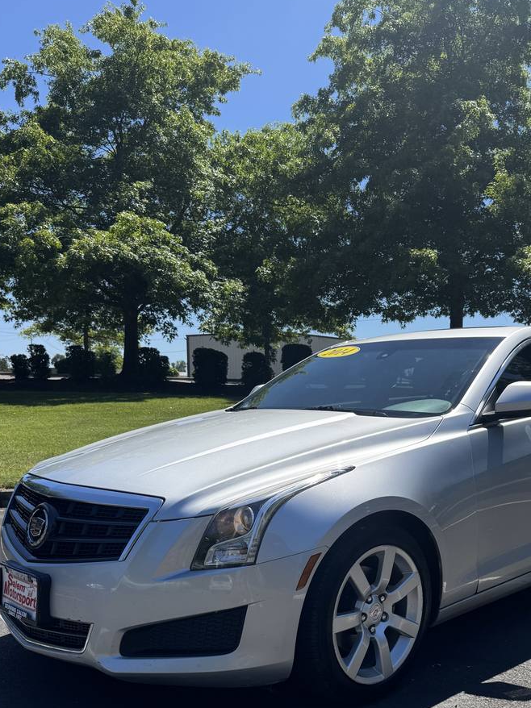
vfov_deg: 51.6
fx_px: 716
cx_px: 350
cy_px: 478
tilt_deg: -6.7
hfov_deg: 40.2
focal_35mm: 35
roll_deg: +0.7
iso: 80
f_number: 1.78
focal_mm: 6.76
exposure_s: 1/3802
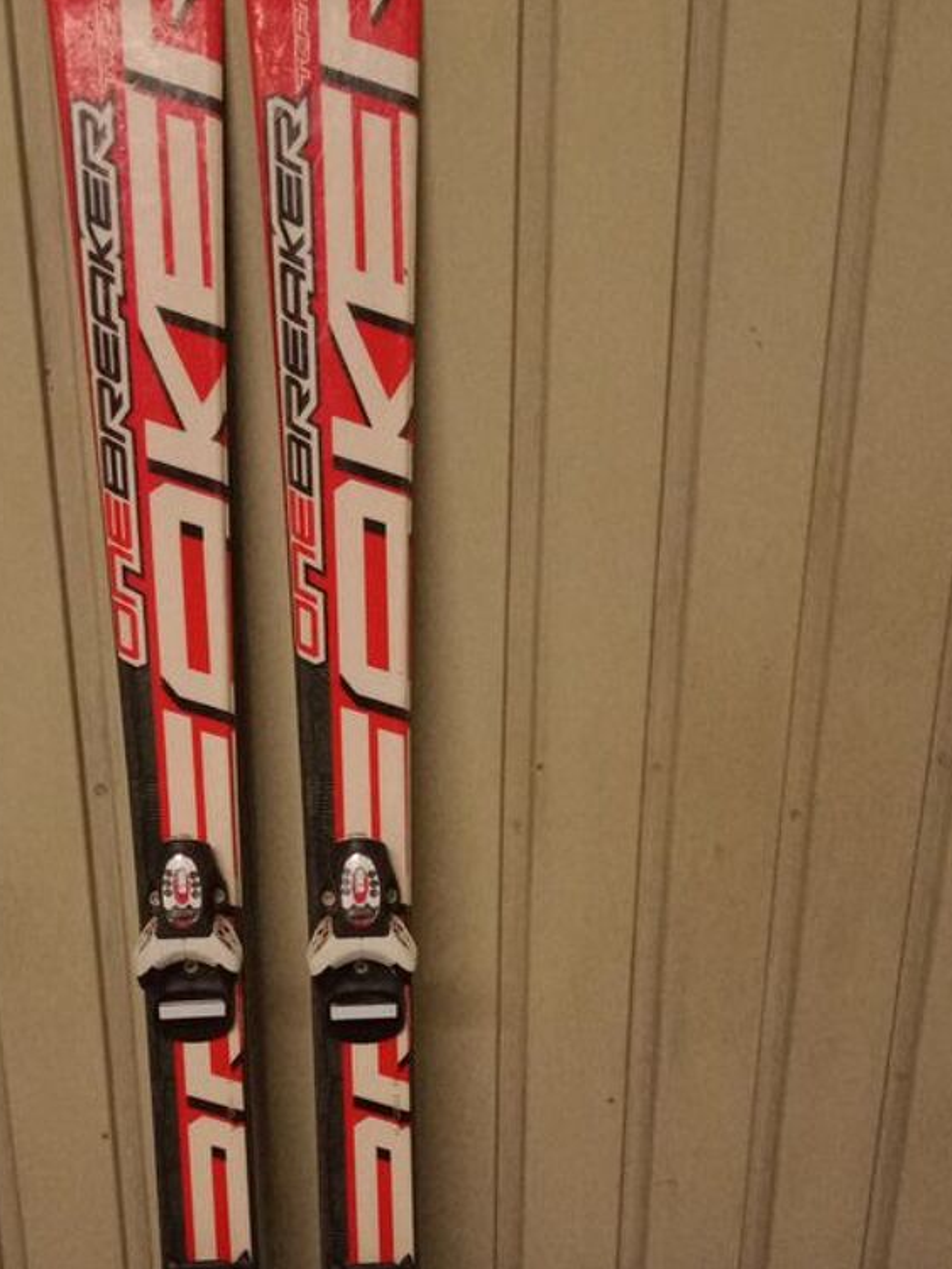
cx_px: 308
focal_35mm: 48
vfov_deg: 39.2
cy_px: 840
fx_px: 1759
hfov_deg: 30.0
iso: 1287
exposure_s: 1/25
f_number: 2
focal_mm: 3.54
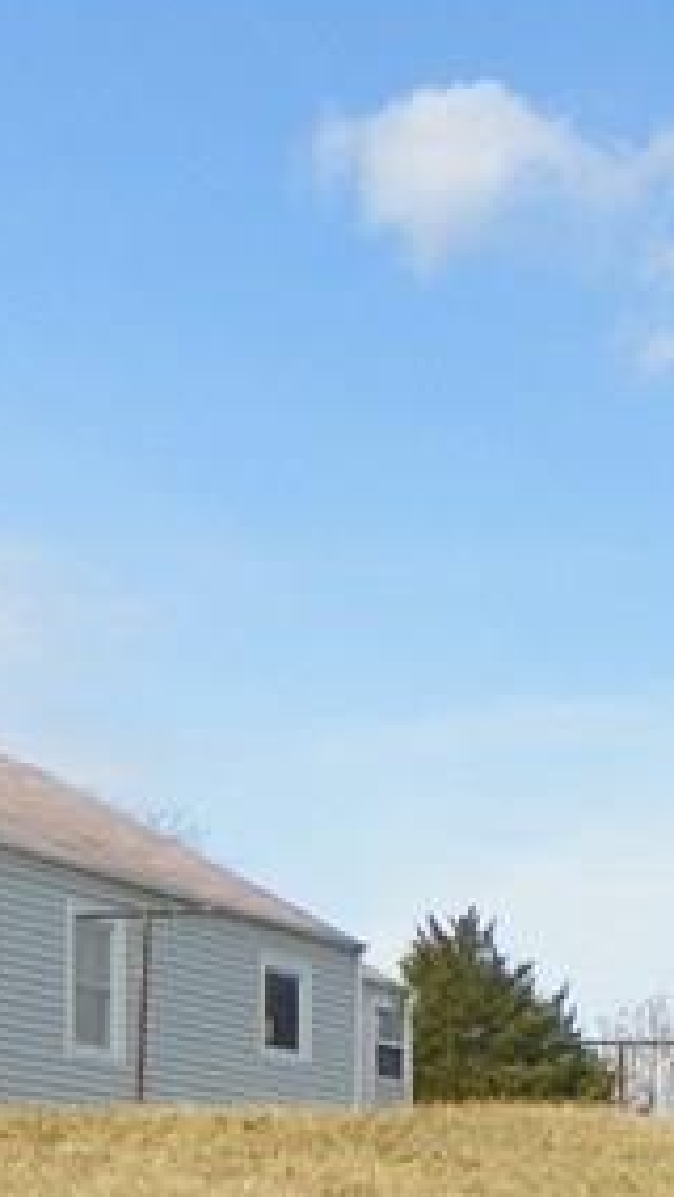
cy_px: 1572
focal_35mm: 114
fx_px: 3618
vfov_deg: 17.6
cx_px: 1323
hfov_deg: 9.9
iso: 64
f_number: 5.6
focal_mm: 5.2
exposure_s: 1/320
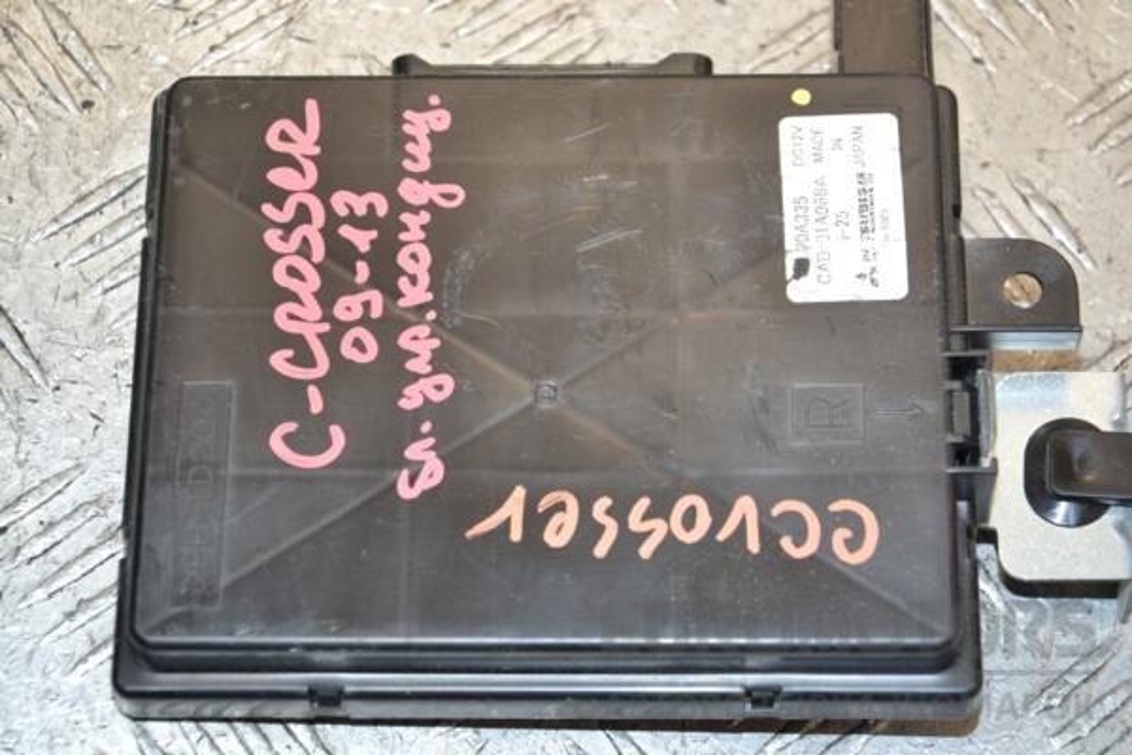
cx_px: 566
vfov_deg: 13.0
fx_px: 3301
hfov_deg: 19.5
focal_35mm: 105
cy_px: 378
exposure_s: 1/160
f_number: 5.3
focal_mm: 70
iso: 800
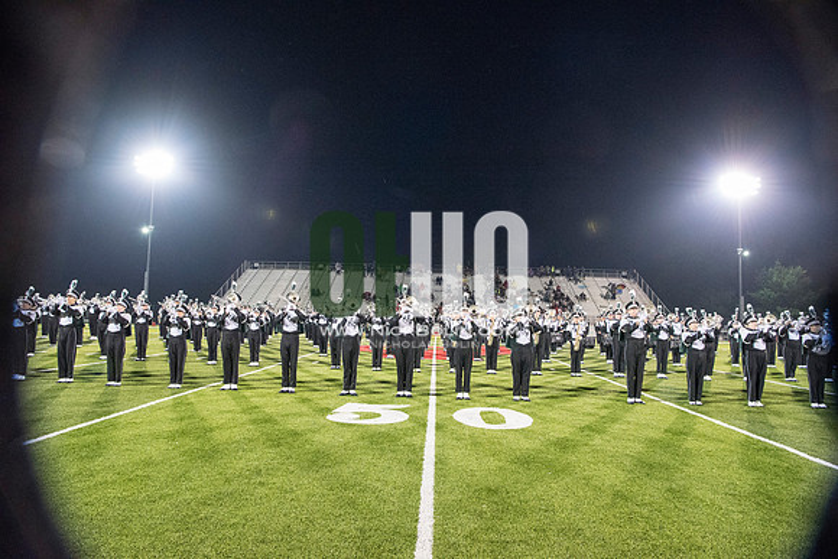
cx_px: 419
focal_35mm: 24
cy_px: 280
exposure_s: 1/200
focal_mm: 24
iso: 5000
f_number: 5.6
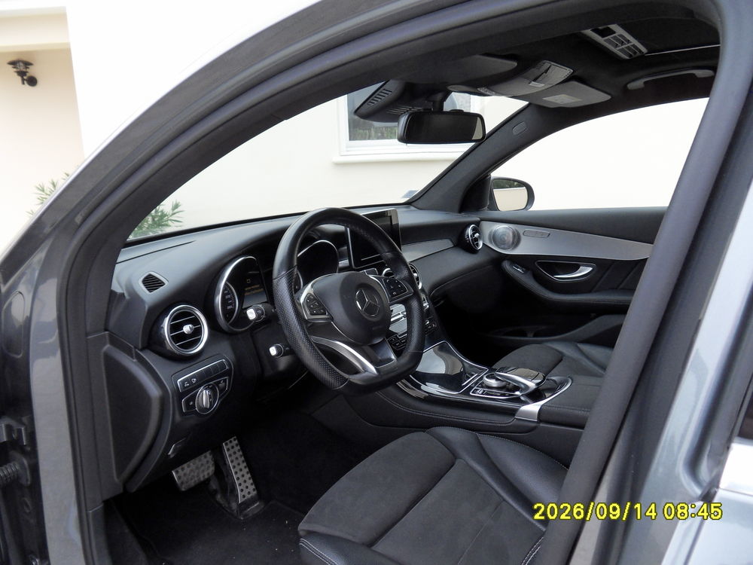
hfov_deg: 71.6
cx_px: 376
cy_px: 282
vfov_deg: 56.8
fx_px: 522
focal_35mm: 24
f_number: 3.3
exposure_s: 1/90
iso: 80
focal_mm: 4.2
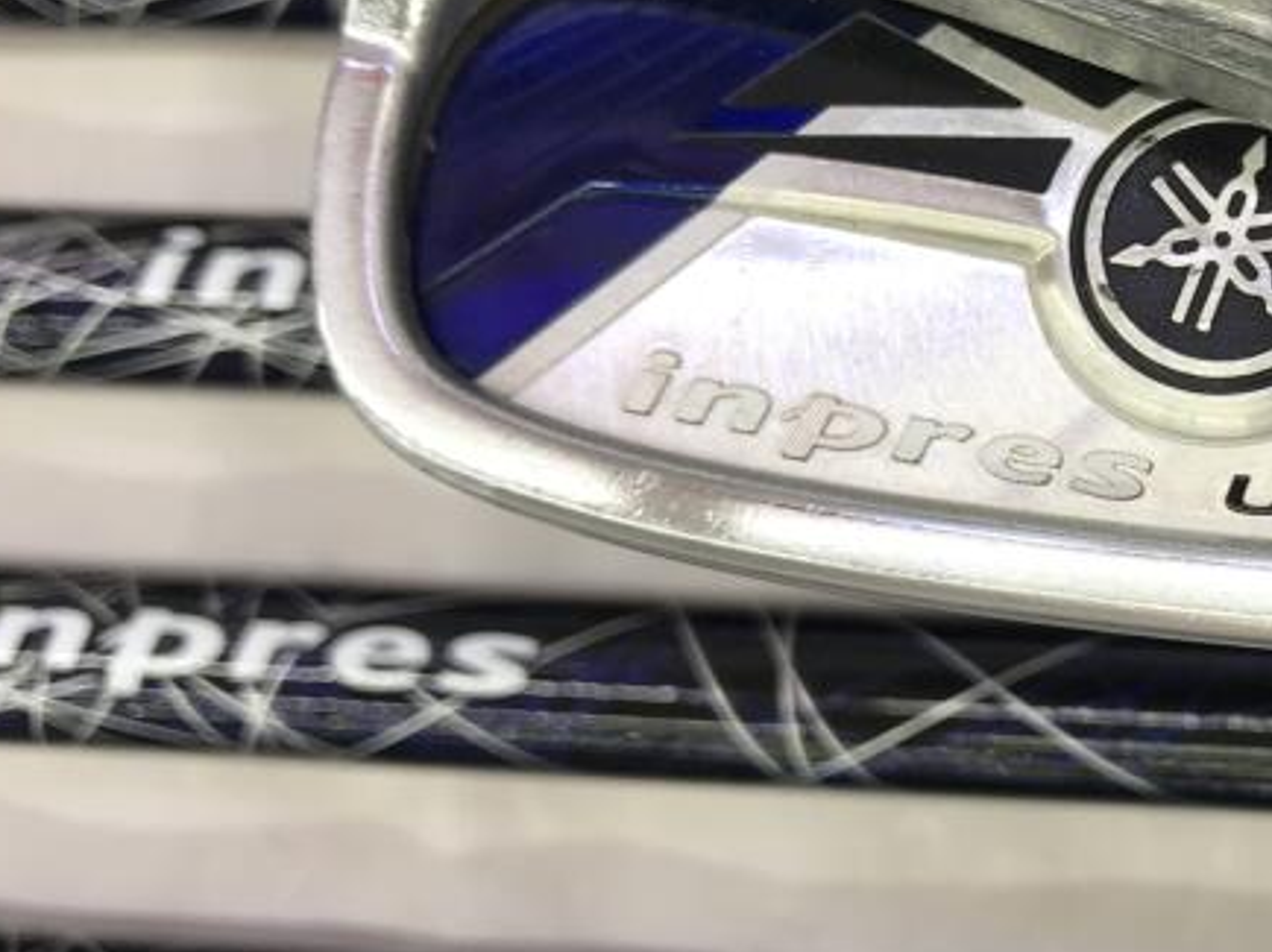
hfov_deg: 28.6
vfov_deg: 23.6
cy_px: 378
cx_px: 1369
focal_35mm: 62
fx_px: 2277
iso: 20
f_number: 1.8
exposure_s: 1/50
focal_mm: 3.99
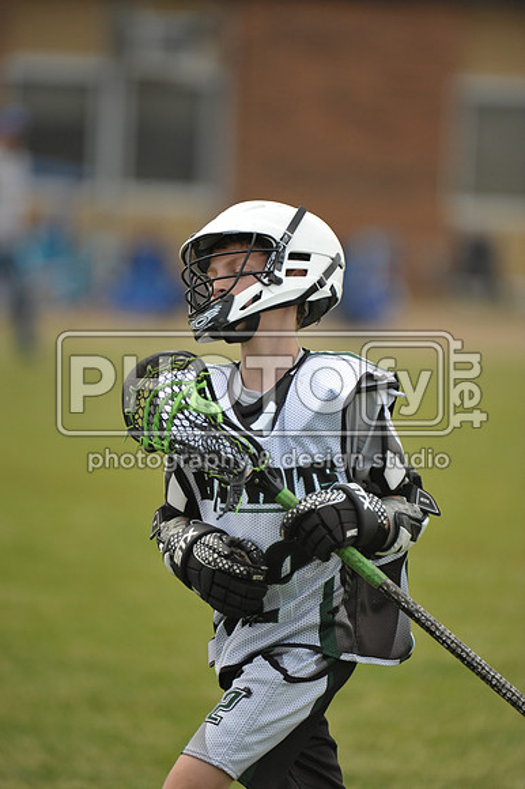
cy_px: 394
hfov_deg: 3.4
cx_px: 262
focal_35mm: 400
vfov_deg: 5.2
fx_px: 8760
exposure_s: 1/2500
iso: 800
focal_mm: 400
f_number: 4
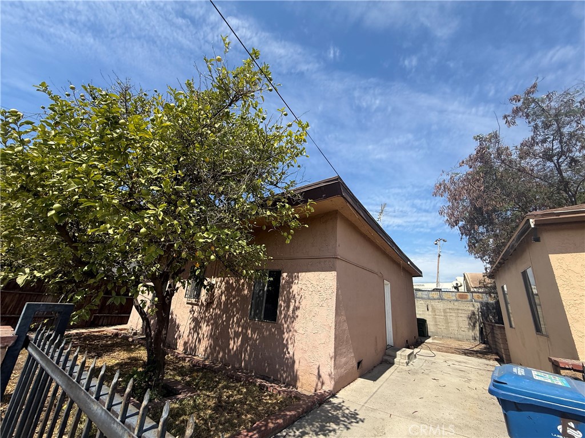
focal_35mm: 14
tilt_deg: +20.0
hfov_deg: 102.1
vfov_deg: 85.7
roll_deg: -5.2
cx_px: 292
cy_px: 219
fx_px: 237
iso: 50
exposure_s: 1/1534
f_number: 2.2
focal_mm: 2.22
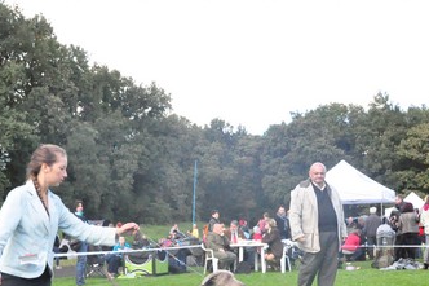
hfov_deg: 38.0
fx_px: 619
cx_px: 159
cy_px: 272
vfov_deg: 25.0
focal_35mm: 52
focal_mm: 18
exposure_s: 1/4000
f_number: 5.6
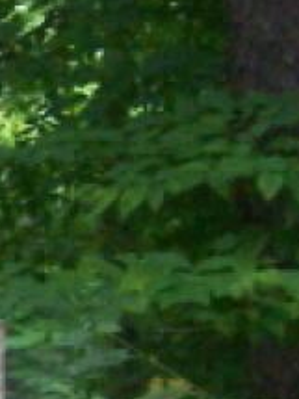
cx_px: -431
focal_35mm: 241
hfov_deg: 5.9
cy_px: 309
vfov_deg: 8.2
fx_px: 2778
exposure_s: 1/60
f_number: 2.8
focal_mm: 6.3
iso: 400
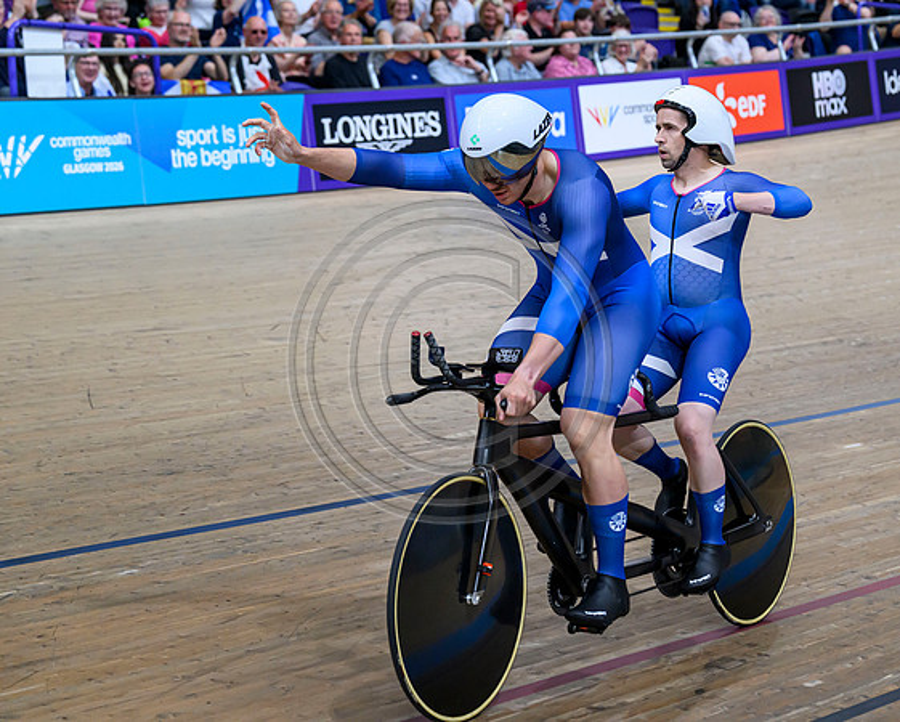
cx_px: 613
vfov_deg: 17.2
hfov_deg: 21.3
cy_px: 314
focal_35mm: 89
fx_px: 2382
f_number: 3.5
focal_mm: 70
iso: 4000
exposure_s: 1/2500
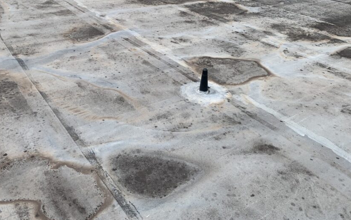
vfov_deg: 36.8
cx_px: 165
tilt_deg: -22.8
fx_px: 325
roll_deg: -2.1
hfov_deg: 56.7
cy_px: 68
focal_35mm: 34
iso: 25
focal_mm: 4.25
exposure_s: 1/1427
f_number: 1.8
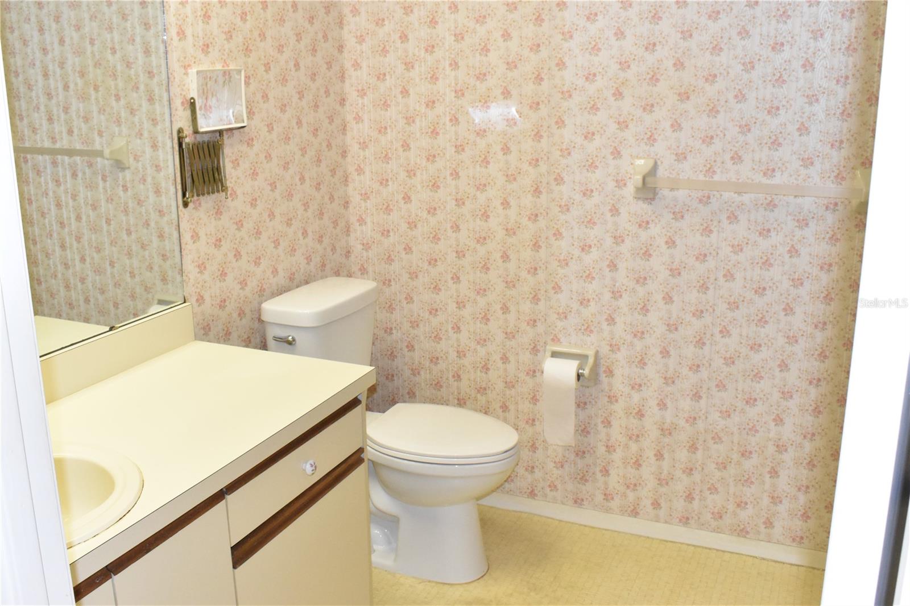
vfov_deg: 36.9
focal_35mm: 36
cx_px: 455
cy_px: 303
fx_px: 910
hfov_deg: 53.1
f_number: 13
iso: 4500
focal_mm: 24
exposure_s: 1/60
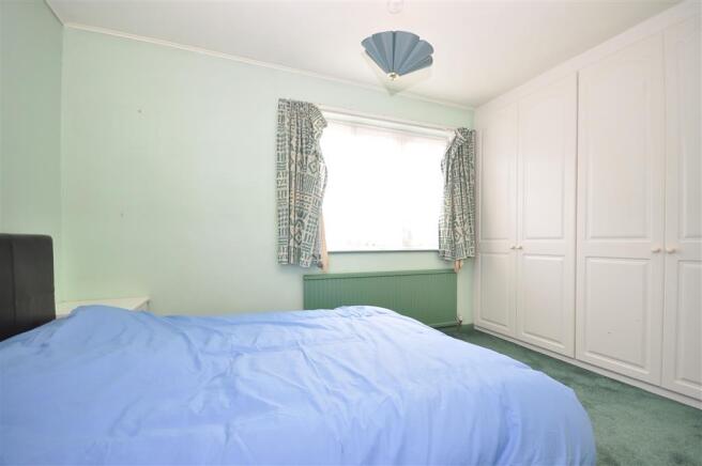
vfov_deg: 77.2
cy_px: 233
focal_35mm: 15
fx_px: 292
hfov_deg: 100.4
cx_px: 351
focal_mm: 10
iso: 200
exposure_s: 1/15
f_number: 4
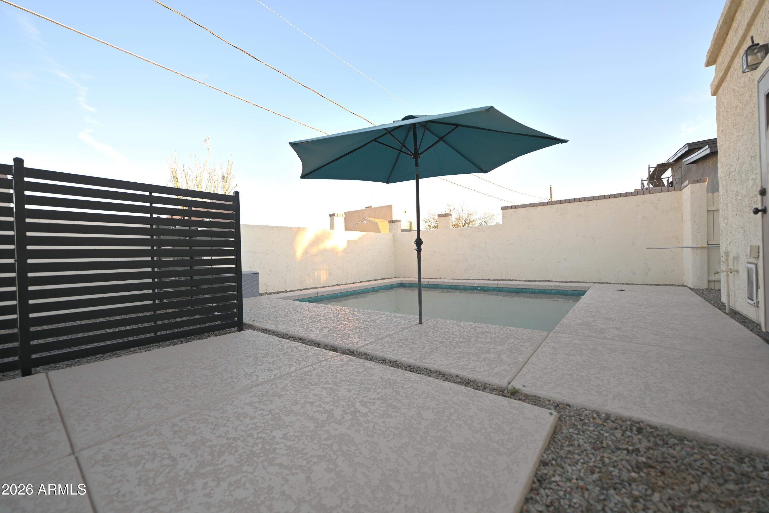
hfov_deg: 104.3
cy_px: 256
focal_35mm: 14
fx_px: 299
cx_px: 384
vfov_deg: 81.2
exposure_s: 1/200
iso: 64
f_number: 2.8
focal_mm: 14
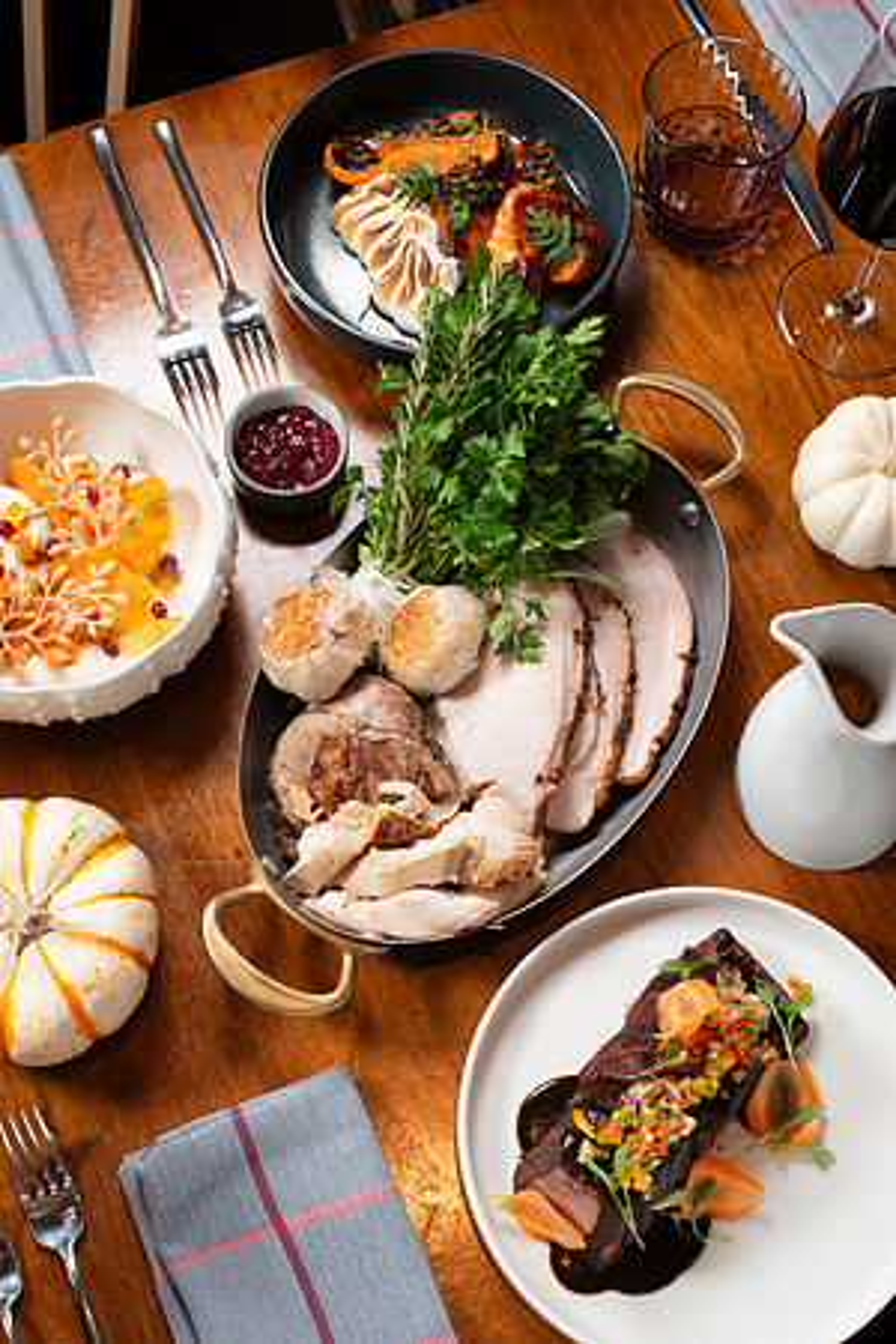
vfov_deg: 39.6
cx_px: 448
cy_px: 672
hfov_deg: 27.0
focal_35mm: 50
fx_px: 1867
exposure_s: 1/80
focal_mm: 50
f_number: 7.1
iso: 250
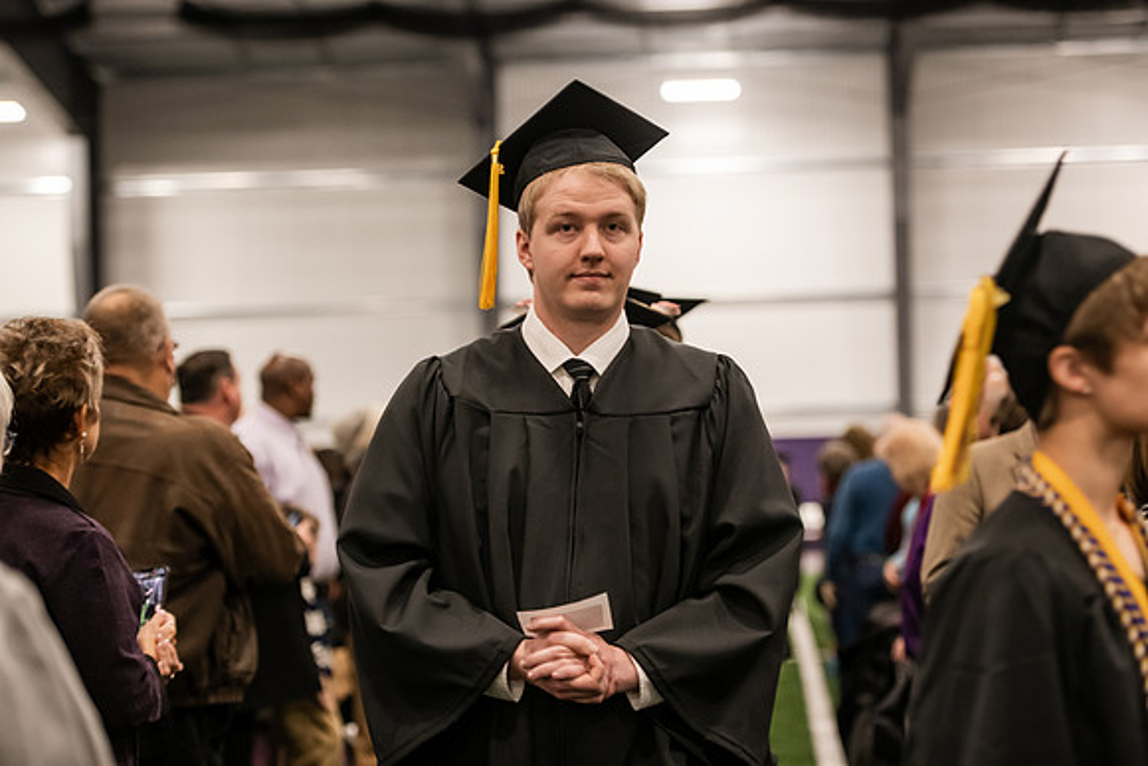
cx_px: 574
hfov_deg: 21.5
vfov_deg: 14.4
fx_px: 3030
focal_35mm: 95
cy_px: 383
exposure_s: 1/200
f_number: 3.2
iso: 2000
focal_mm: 95
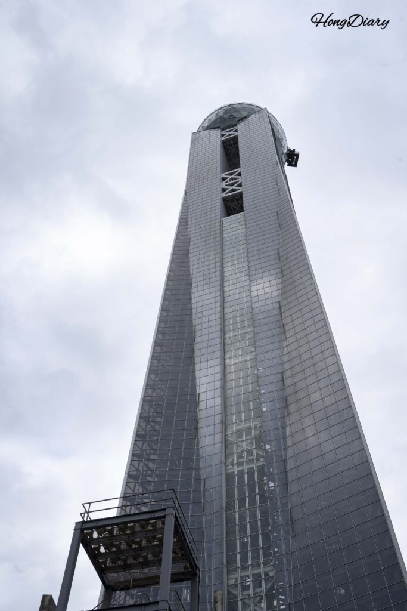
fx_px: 661
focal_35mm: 39
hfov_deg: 34.2
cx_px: 204
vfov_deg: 49.5
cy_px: 306
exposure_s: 1/160
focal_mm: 39
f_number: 11
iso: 100
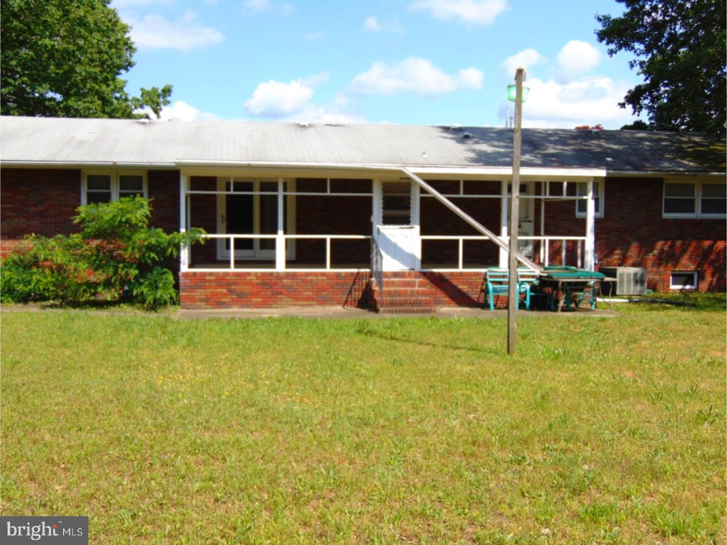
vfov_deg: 34.3
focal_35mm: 42
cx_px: 364
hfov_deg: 44.8
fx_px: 882
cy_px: 272
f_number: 8.7
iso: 80
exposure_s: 1/800
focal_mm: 7.6
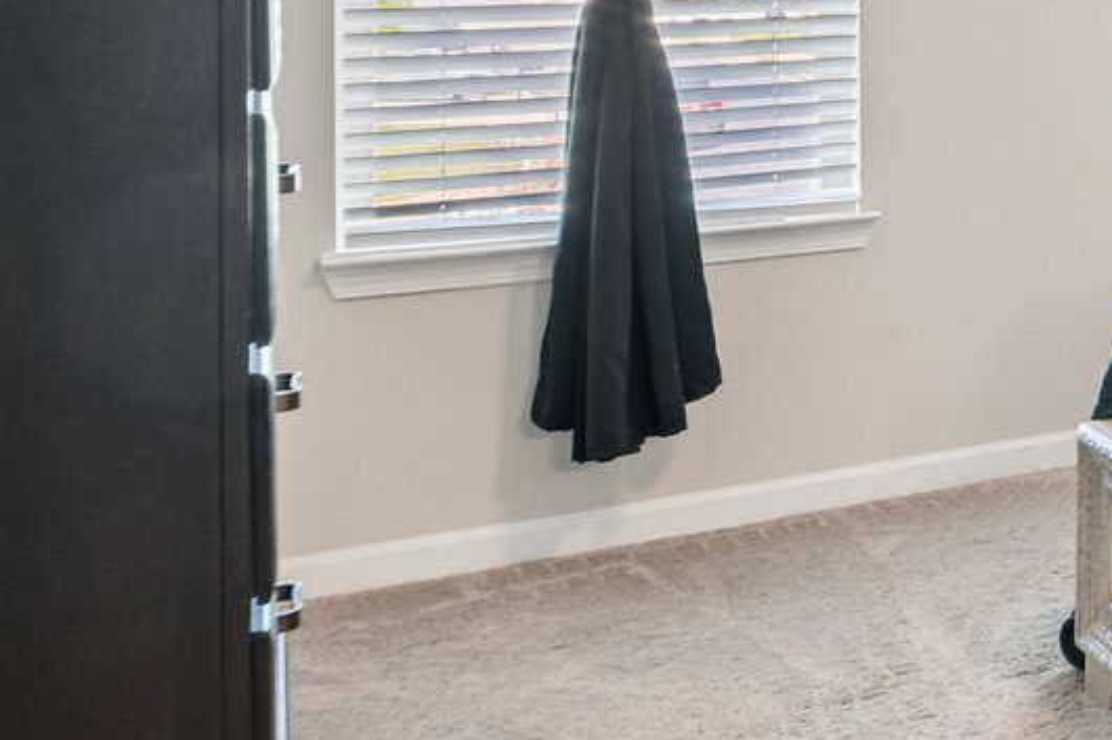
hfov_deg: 25.2
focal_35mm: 58
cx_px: 1712
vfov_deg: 22.4
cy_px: -22
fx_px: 1791
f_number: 8
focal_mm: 15
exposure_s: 1/15
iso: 320
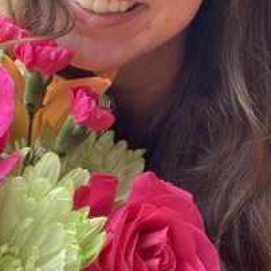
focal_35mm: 70
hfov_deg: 24.7
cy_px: 64
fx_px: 620
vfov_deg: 24.4
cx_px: 138
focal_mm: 2.87
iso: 40
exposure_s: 1/121
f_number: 2.2
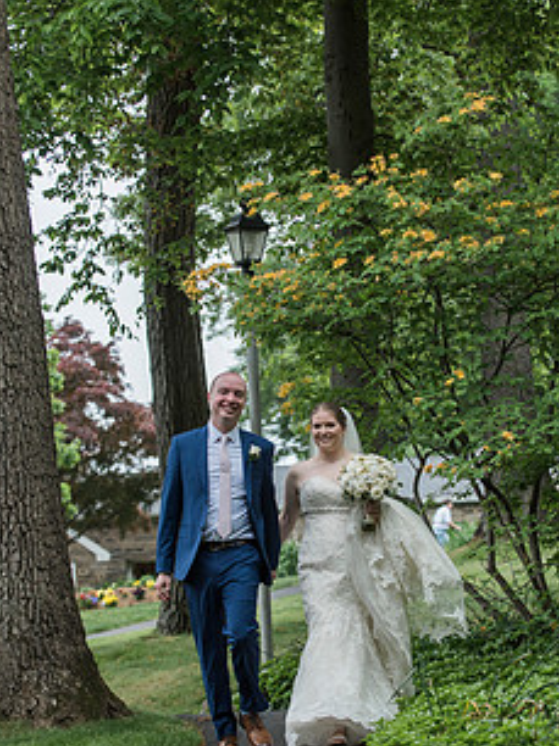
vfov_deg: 17.0
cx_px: 330
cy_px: 424
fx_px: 2501
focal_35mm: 116
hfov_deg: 12.7
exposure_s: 1/640
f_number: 3.5
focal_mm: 82
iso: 500
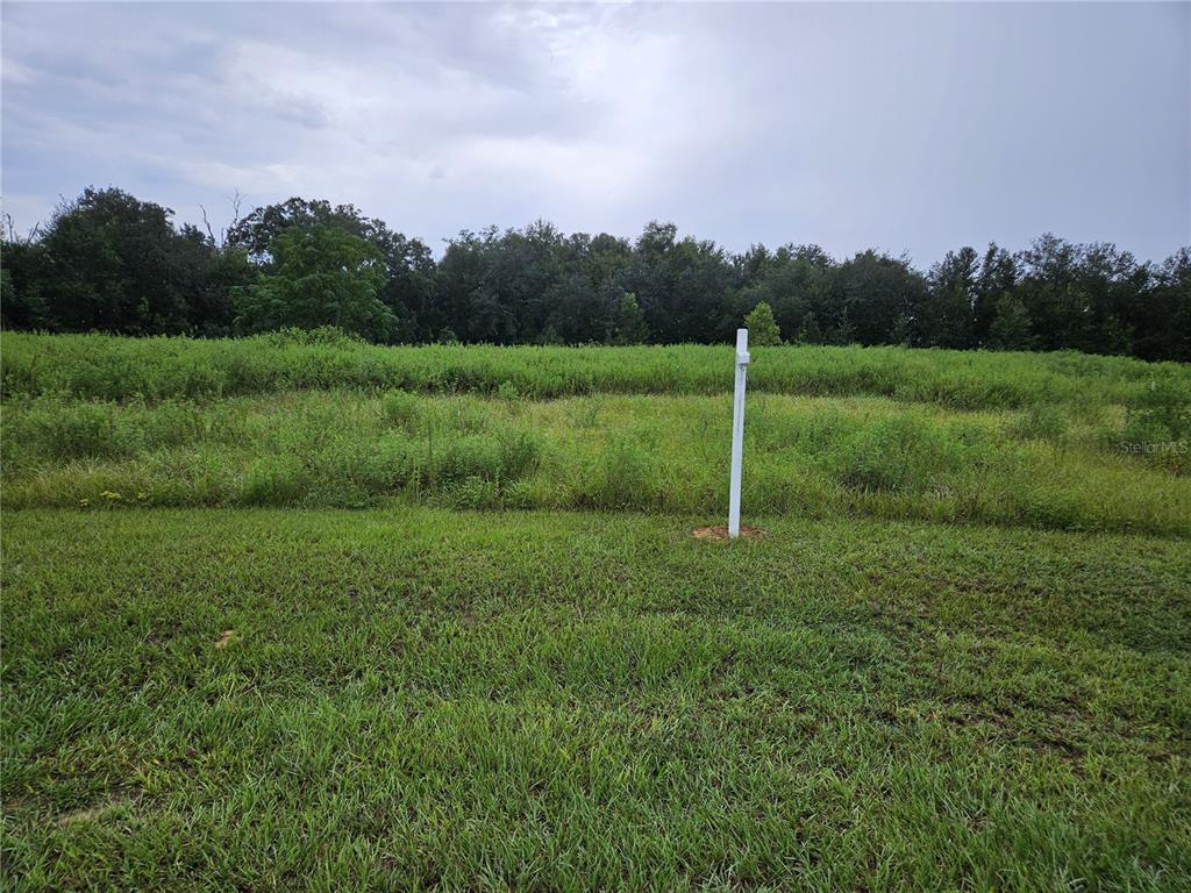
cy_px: 446
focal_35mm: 23
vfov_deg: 58.9
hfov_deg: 73.9
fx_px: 791
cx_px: 596
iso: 25
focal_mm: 5.4
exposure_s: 1/1011
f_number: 1.8
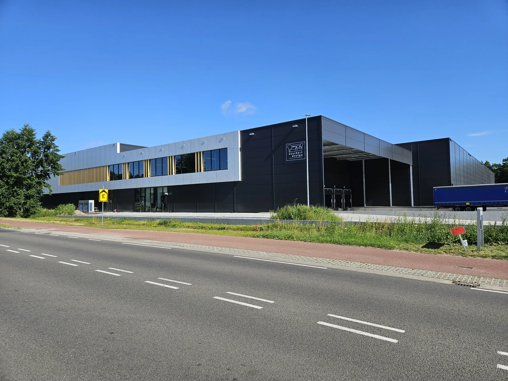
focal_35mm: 23
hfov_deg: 73.9
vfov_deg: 58.9
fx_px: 338
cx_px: 254
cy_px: 190
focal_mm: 5.4
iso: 25
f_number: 1.8
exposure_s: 1/1844
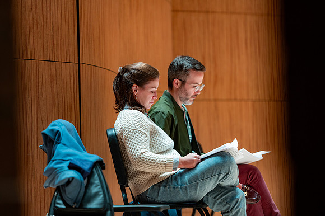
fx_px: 1489
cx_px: 162
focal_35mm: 165
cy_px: 108
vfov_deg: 8.3
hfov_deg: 12.5
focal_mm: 165
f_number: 2.8
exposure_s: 1/50
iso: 640
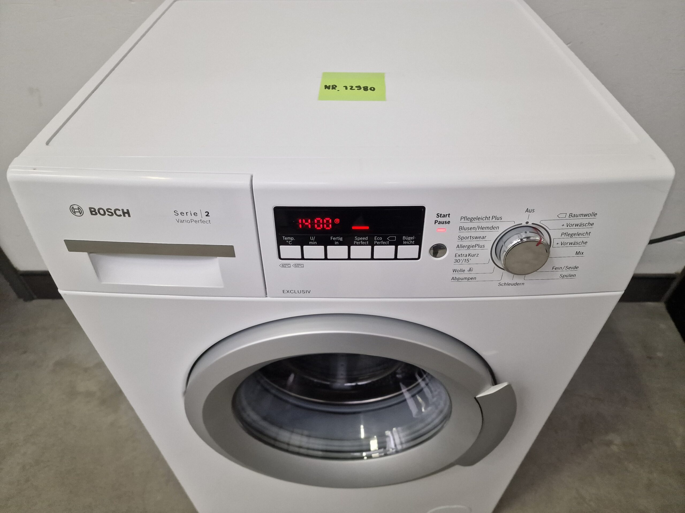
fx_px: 455
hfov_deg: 73.9
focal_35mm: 23
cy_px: 256
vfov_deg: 58.9
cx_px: 342
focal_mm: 6.4
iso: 400
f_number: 1.8
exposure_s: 1/100
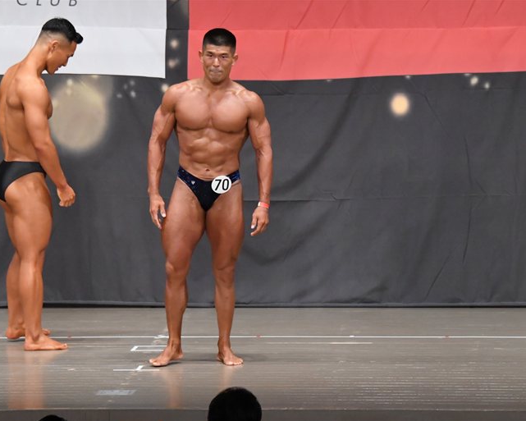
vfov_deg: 6.8
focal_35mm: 229
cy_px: 211
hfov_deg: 8.4
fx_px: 3566
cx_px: 234
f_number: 5.6
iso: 6400
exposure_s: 1/400
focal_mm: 135
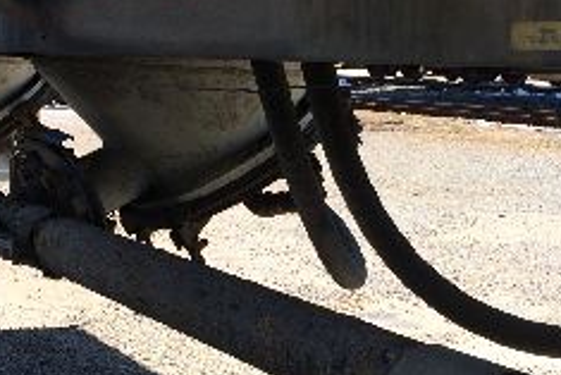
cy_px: 284
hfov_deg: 24.7
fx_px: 1279
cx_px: 275
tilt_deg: -10.7
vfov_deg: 16.6
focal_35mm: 82
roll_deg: +0.7
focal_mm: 4.15
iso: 32
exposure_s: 1/912
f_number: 2.2
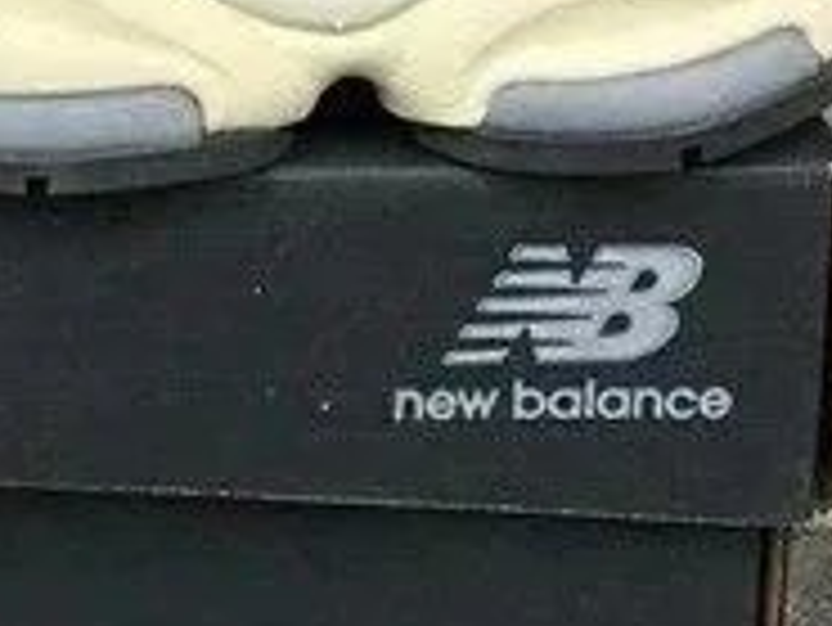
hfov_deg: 12.8
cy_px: 16
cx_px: -112
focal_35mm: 151
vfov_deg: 9.8
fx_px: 3632
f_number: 2.4
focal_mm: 3.3
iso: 25
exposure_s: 1/197
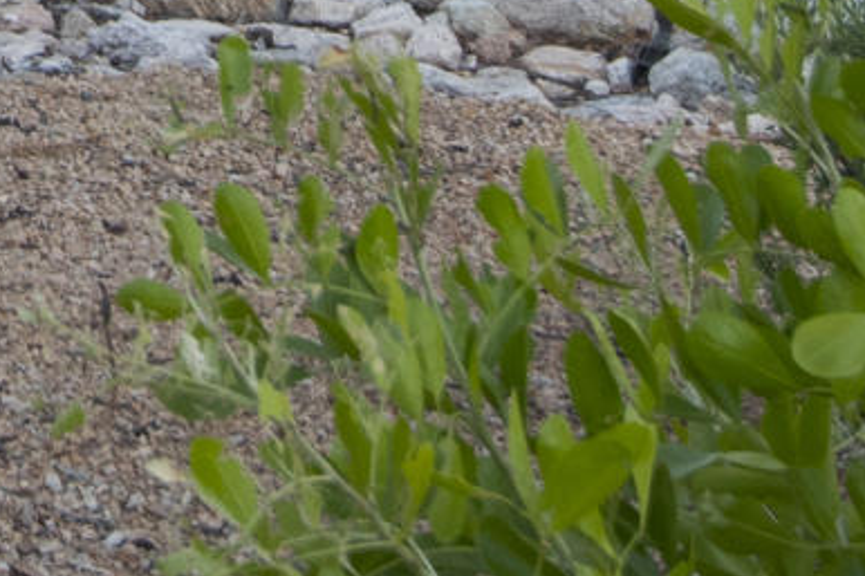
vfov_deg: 5.1
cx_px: -899
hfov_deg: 7.9
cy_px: -1304
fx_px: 5980
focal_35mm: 249
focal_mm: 32
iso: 400
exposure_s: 1/8
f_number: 8
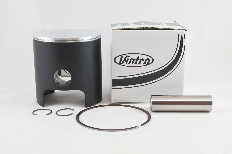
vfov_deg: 34.2
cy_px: 77
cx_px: 116
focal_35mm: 39
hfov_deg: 49.6
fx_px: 251
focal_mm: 14.7
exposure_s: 1/125
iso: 500
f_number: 4.2
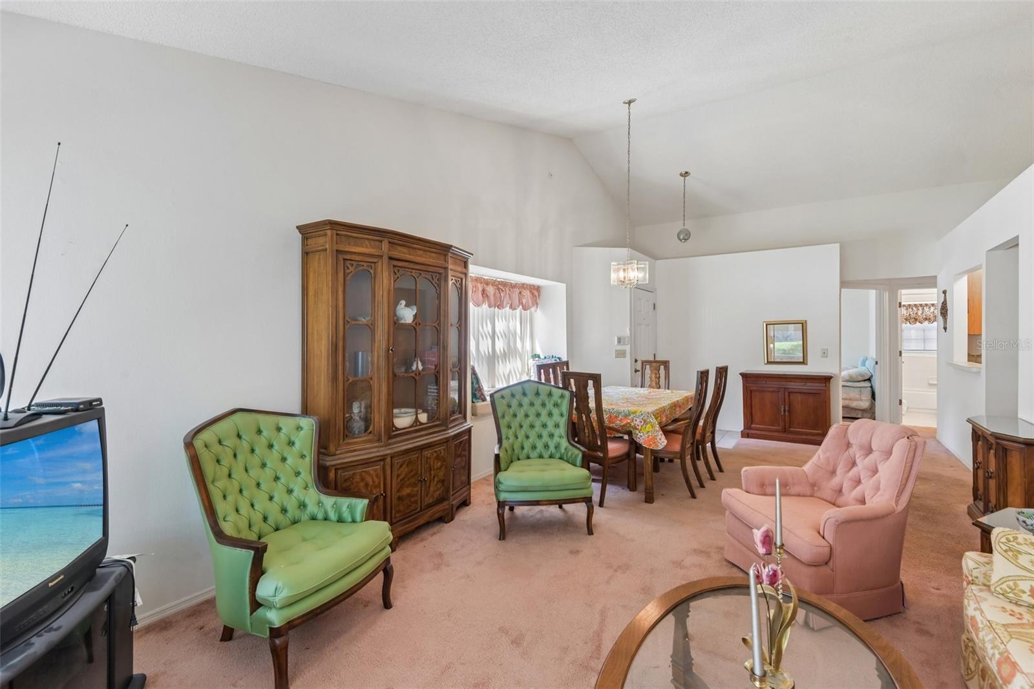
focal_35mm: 16
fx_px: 459
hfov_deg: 96.7
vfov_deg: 73.7
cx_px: 517
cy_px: 344
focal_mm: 16
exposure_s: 1/6
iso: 400
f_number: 8
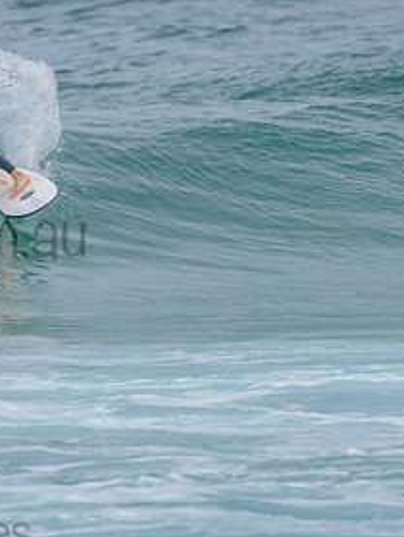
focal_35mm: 1223
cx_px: -2
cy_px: 141
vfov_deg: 1.6
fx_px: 18988
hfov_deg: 1.2
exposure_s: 1/2000
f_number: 5.6
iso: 125
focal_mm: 500
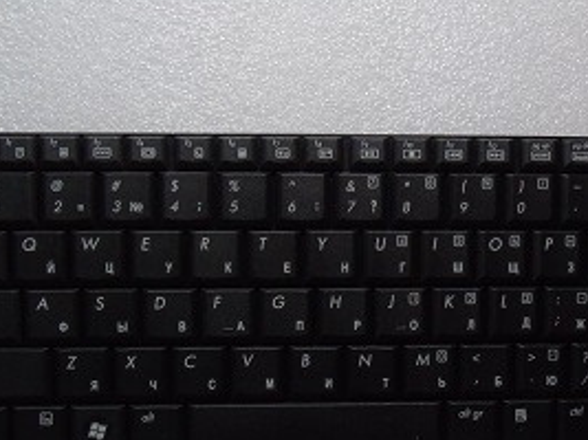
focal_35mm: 51
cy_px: 321
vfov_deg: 28.2
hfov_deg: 37.4
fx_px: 866
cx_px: 355
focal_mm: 6.1
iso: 400
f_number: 6.6
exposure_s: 1/40
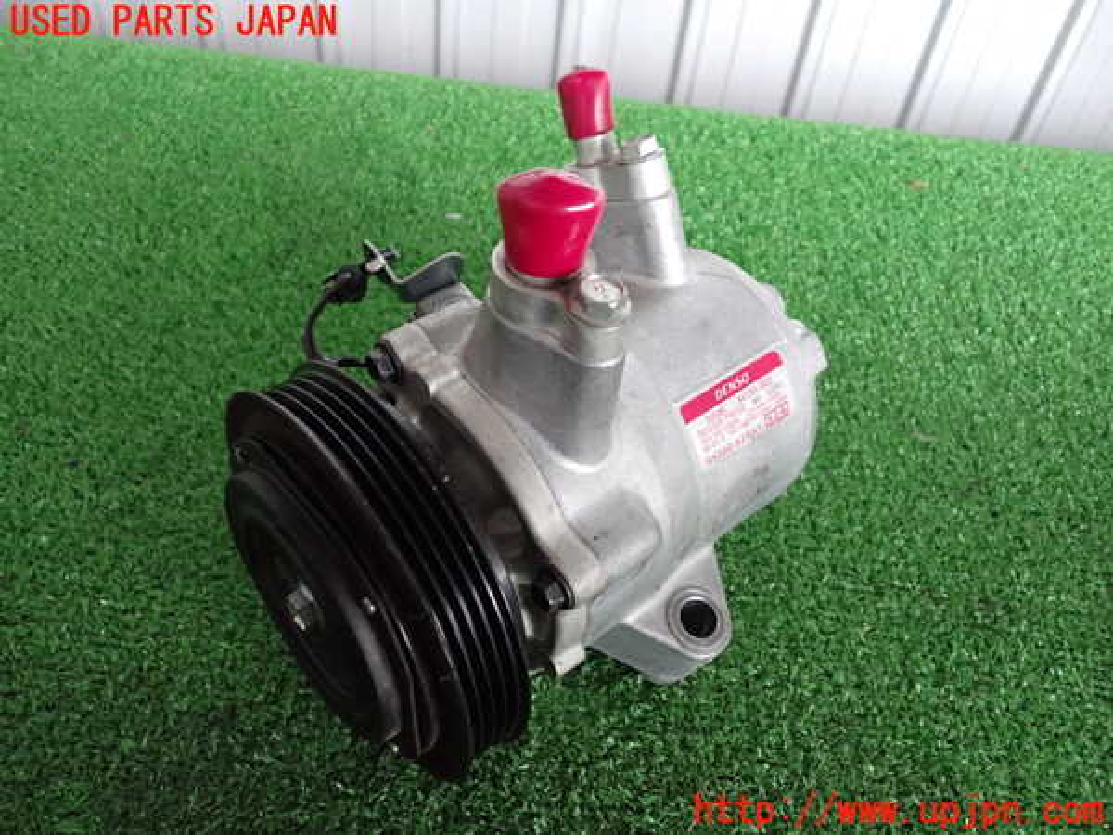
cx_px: 556
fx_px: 965
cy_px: 418
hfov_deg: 60.0
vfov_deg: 46.8
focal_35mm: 30
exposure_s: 1/25
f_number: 2.3
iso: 800
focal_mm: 5.4
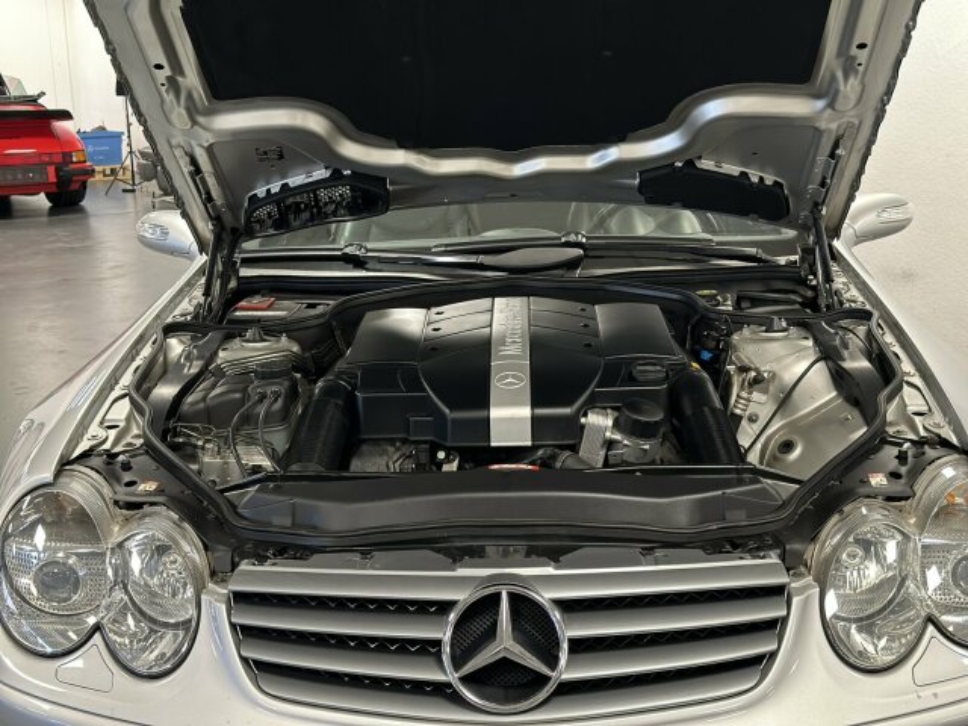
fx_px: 1342
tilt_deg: -13.6
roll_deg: +1.1
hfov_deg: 39.7
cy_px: 363
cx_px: 484
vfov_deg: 30.3
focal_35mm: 48
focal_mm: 6.86
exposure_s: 1/50
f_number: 1.78
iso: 320
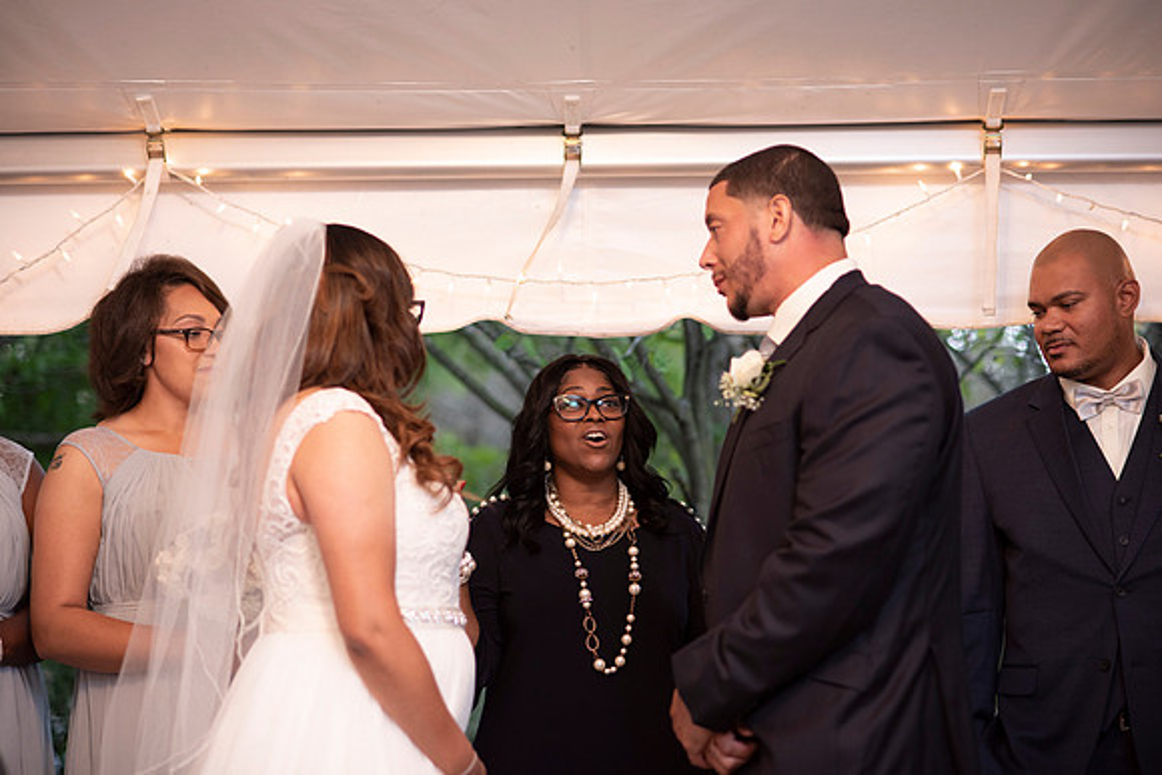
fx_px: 2744
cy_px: 388
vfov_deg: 16.1
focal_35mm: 85
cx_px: 581
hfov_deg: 23.9
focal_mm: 85
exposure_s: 1/160
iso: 500
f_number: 2.2
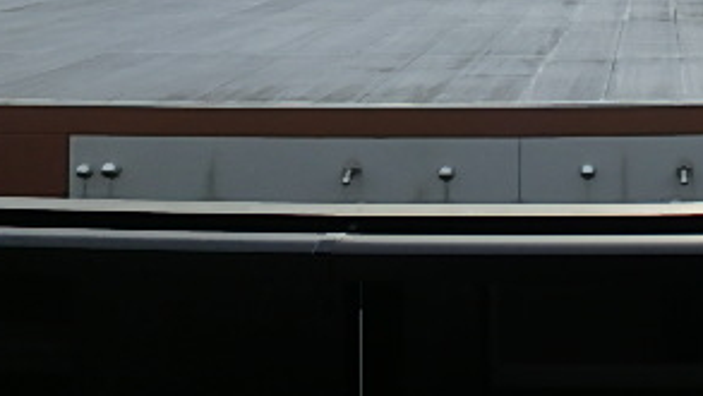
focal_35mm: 50
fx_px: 932
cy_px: -142
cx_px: 696
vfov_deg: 21.3
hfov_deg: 37.2
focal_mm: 3.7
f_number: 3.5
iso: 125
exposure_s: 1/640
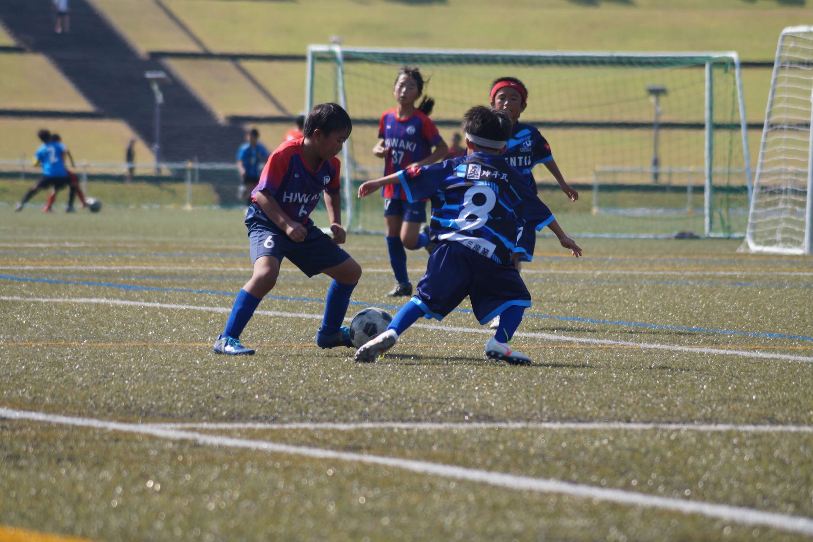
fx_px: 6775
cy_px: 271
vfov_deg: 4.6
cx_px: 406
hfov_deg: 6.9
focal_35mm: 300
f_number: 6.3
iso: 100
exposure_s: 1/400
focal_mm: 200
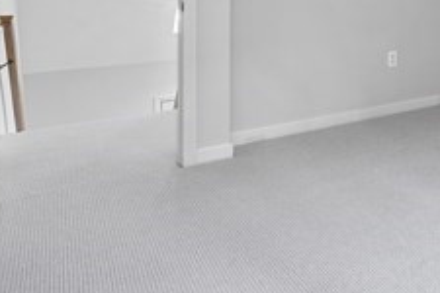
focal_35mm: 40
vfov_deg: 30.3
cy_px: -20
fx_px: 489
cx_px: 510
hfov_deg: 38.0
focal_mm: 15
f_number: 8
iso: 250
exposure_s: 1/3
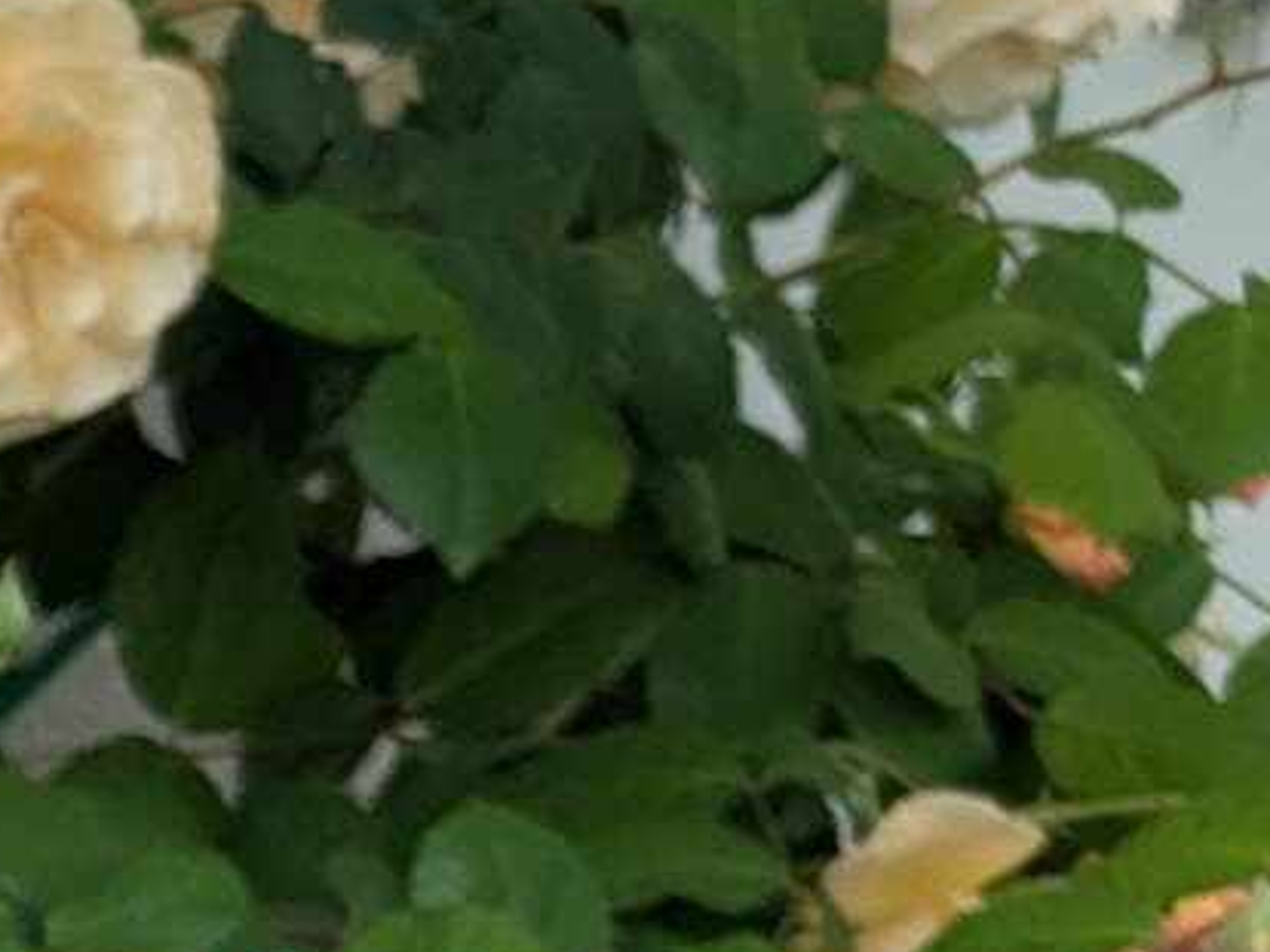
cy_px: 1732
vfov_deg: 8.5
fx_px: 6123
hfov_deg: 9.3
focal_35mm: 167
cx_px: -2552
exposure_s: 1/899
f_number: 1.73
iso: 57
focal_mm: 4.38
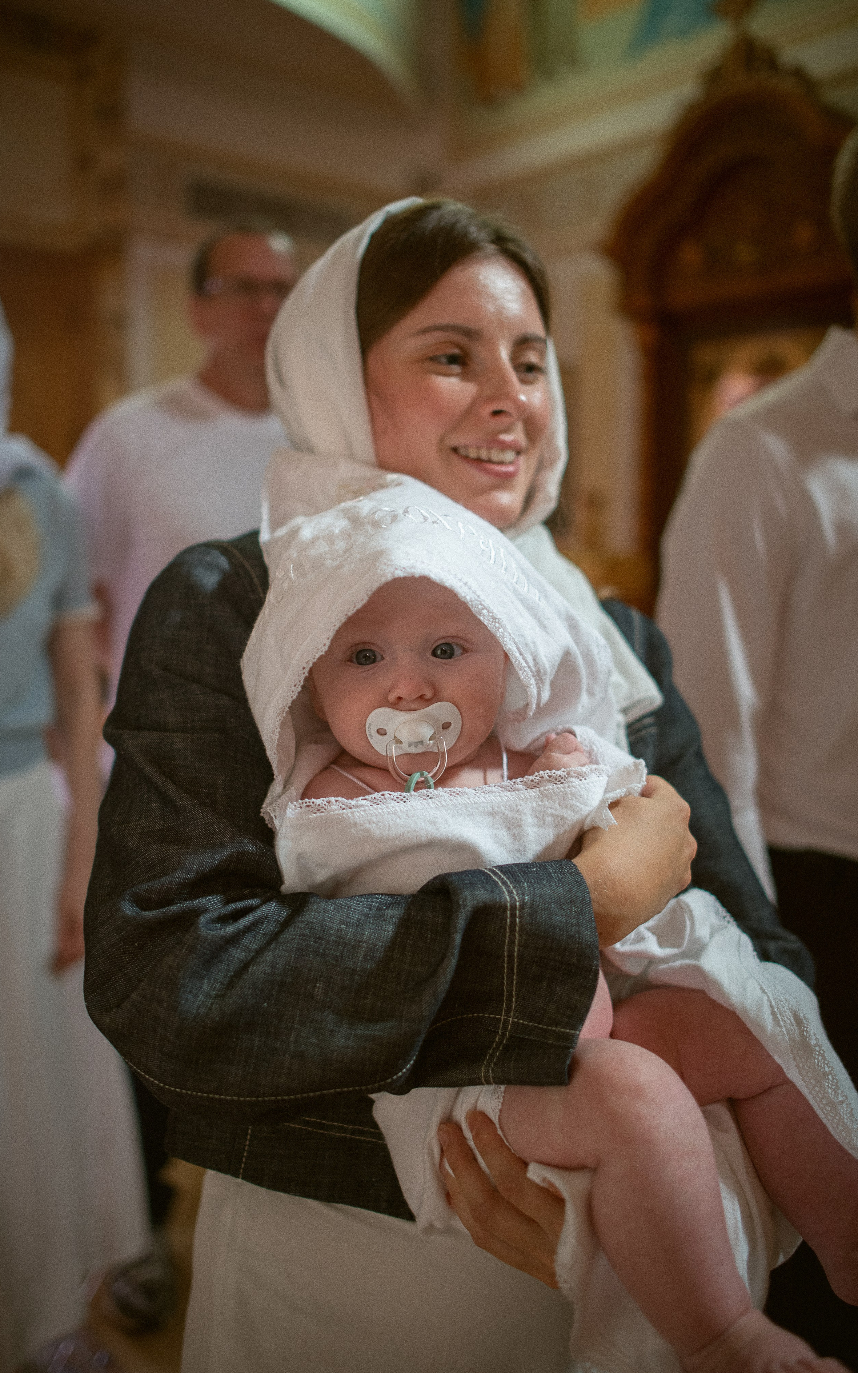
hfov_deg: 43.2
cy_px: 680
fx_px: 1085
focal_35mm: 29
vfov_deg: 64.6
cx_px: 429
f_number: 1.8
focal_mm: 28
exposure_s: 1/125
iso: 640
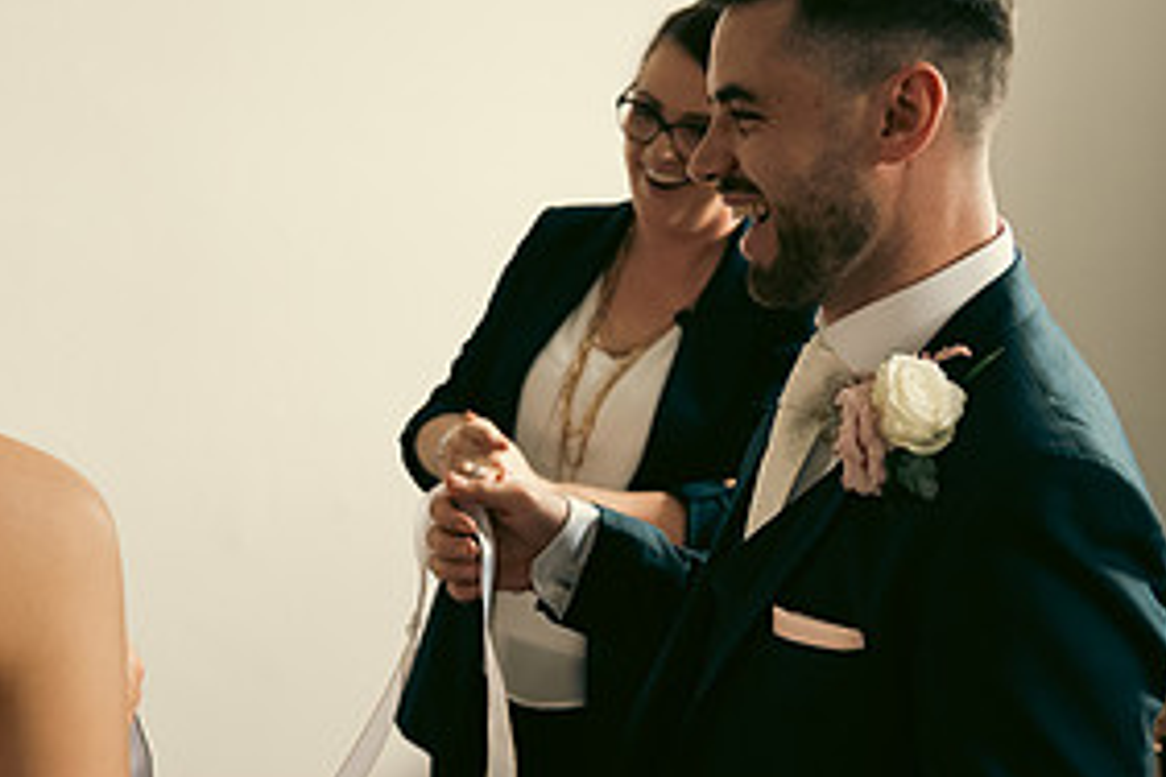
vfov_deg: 19.4
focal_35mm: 70
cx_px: 227
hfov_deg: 28.2
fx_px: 2267
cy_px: 432
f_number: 3.5
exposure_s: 1/160
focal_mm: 34
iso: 800
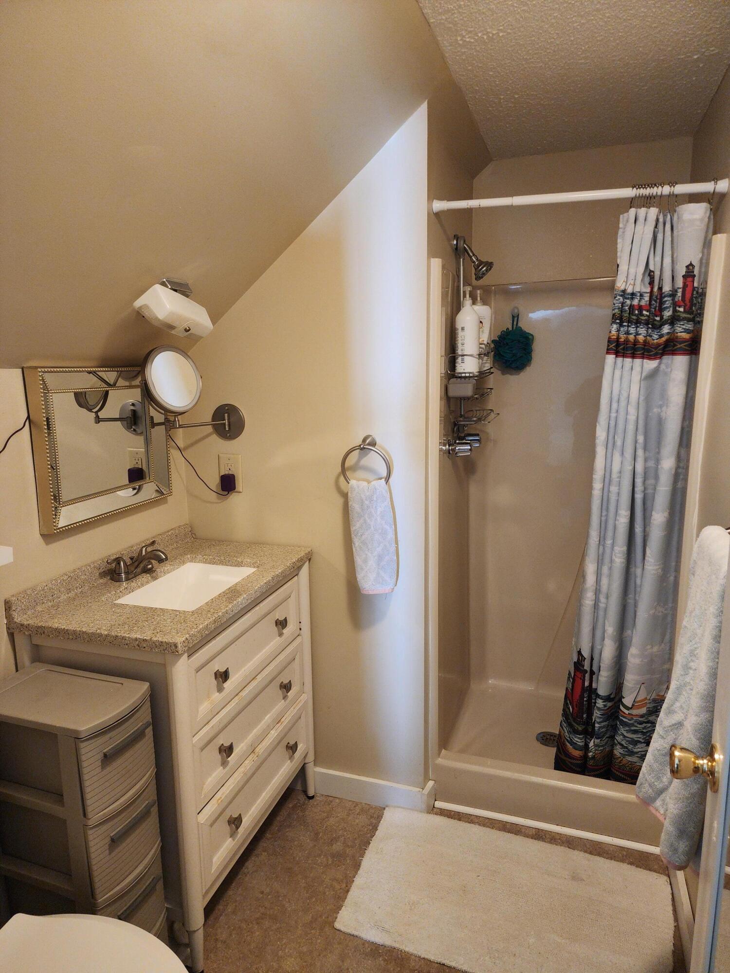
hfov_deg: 58.9
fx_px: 647
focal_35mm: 23
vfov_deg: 73.9
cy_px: 486
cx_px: 365
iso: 500
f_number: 1.8
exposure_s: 1/38
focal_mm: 6.4
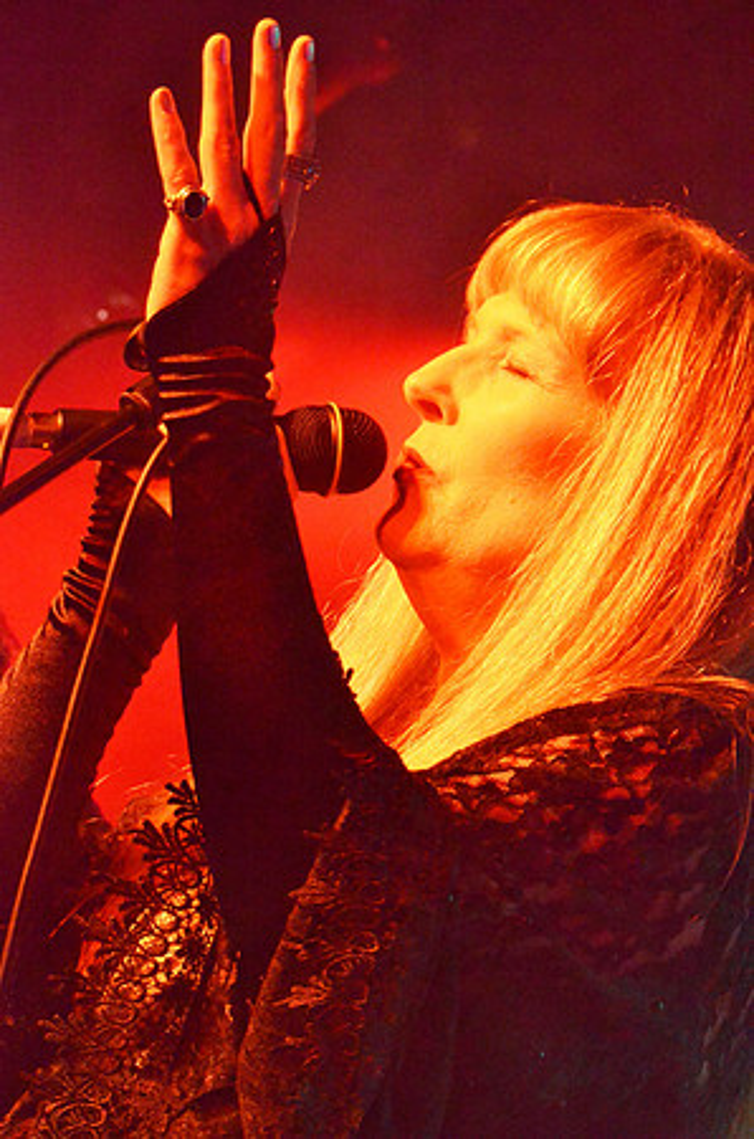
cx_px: 377
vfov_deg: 6.9
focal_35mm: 300
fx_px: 9468
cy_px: 570
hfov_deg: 4.6
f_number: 16
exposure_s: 1/100
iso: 6400
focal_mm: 200
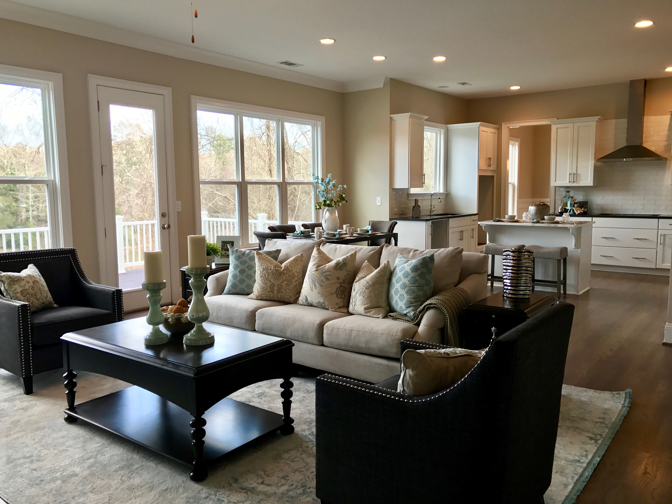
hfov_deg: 63.4
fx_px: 544
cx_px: 336
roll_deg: +0.6
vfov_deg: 49.7
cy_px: 252
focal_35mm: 28
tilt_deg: -6.1
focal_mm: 3.99
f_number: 1.8
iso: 25
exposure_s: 1/40
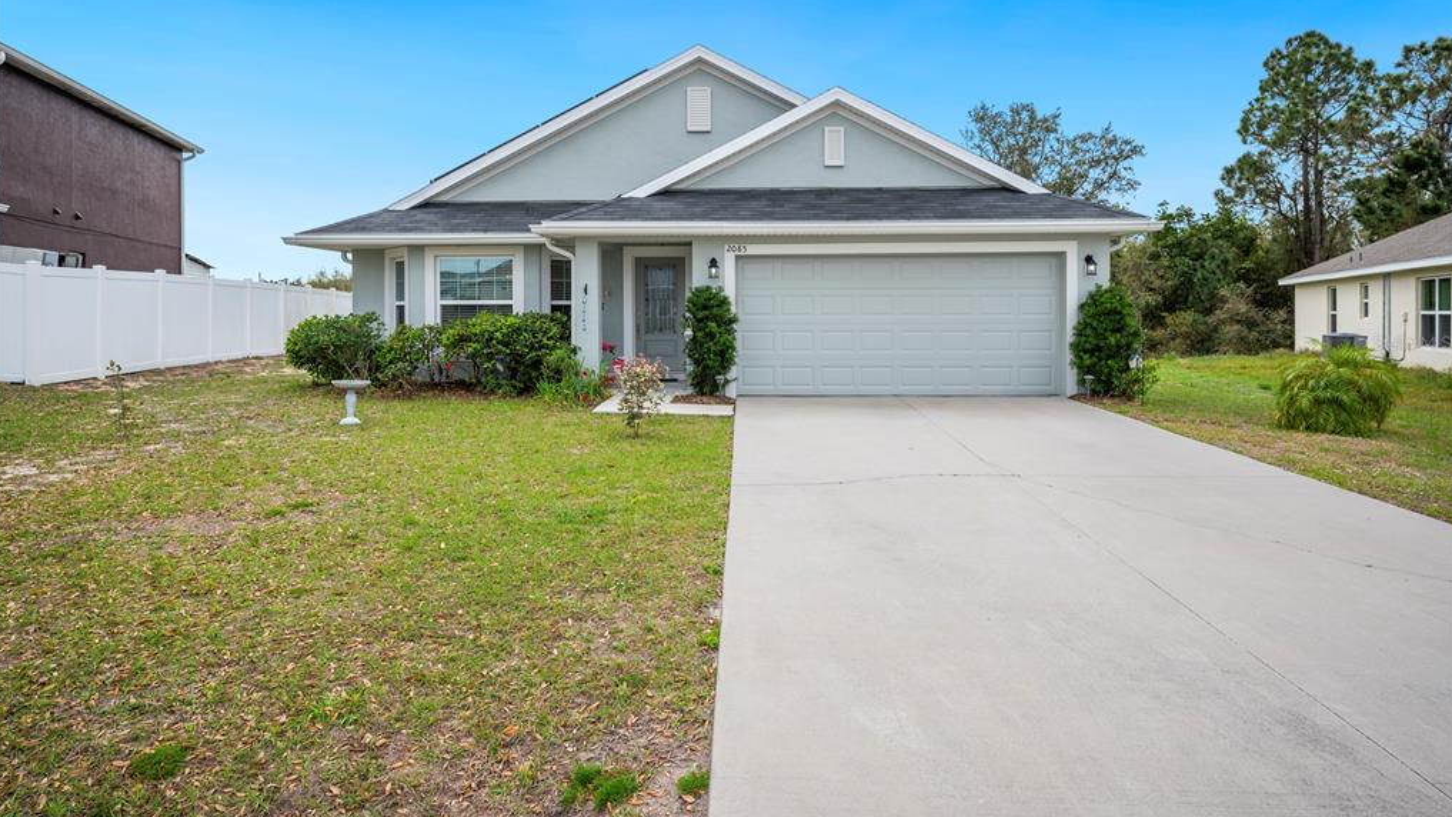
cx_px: 725
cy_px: 343
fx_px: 790
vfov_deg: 54.4
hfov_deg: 85.1
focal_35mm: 21
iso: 250
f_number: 7.1
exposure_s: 1/400
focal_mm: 19.5
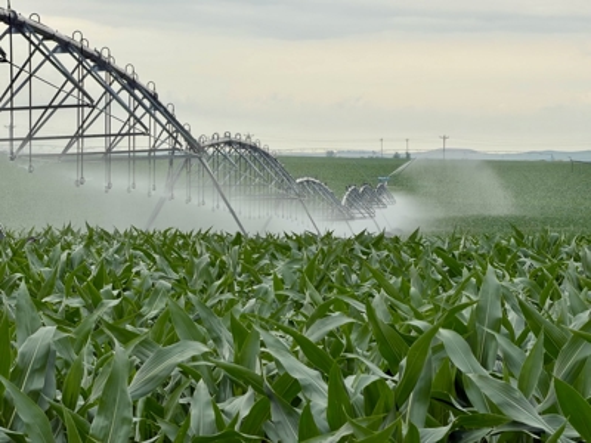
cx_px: 296
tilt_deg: -1.9
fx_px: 3415
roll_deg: -0.4
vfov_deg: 7.4
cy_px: 222
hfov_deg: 9.9
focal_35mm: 200
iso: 50
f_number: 2.8
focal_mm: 16.89
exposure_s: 1/351
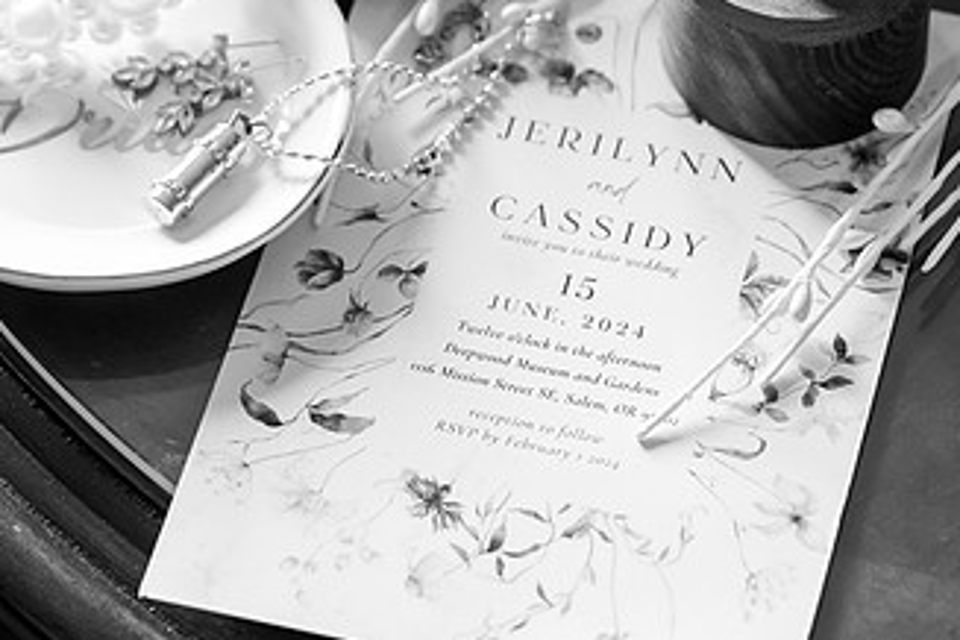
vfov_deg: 7.4
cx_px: 402
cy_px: 78
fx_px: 4960
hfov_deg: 11.1
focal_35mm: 186
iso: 5000
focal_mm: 105
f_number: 4.5
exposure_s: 1/320
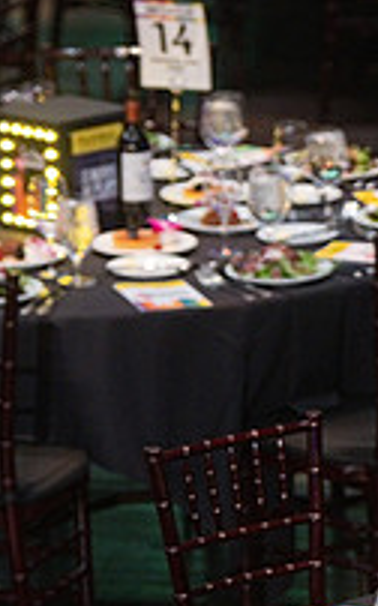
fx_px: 5794
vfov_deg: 6.0
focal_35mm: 351
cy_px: 502
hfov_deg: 3.7
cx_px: 579
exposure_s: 1/60
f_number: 2.8
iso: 2000
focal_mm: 120
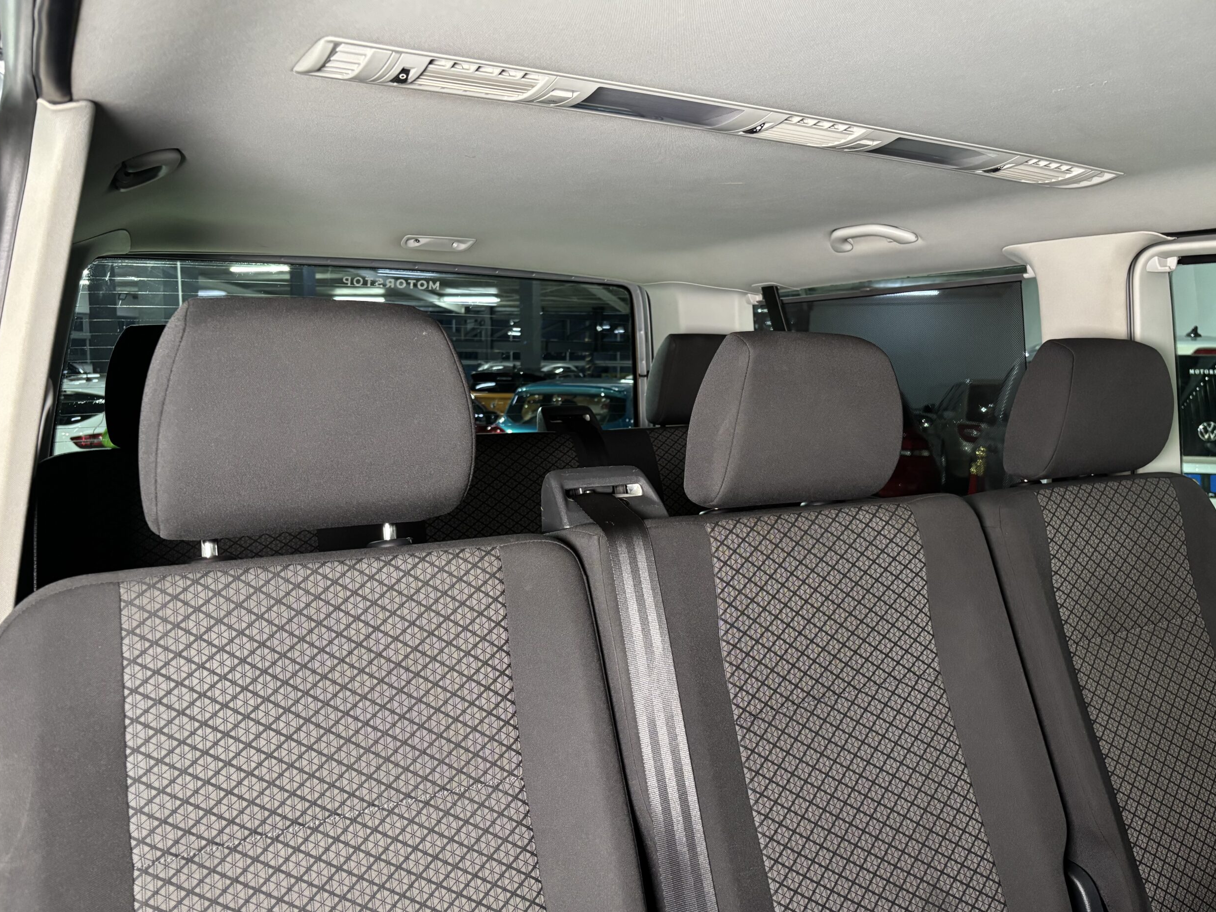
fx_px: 949
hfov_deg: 65.3
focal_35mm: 27
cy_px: 458
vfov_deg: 51.4
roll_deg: +0.5
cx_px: 611
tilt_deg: -6.9
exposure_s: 1/50
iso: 320
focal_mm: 5.96
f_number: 1.6
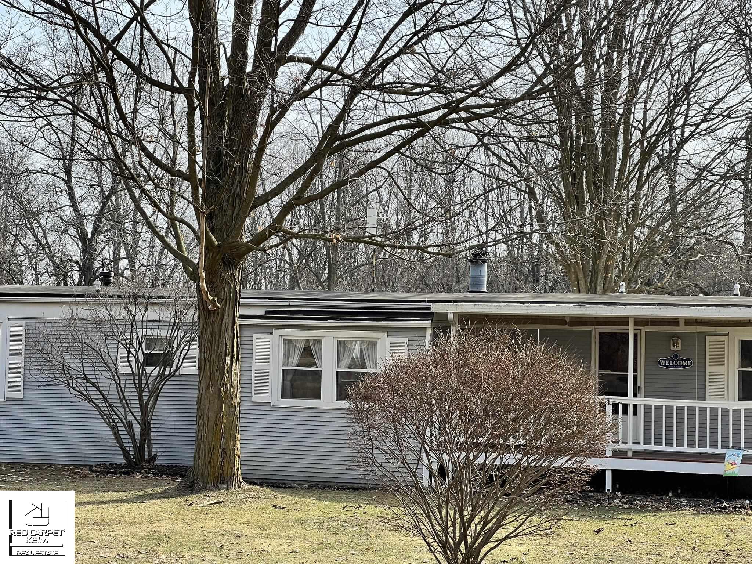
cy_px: 282
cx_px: 376
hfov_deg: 25.3
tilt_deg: +1.8
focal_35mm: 77
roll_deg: -1.3
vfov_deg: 19.1
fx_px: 1673
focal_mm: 9
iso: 32
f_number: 2.8
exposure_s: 1/301
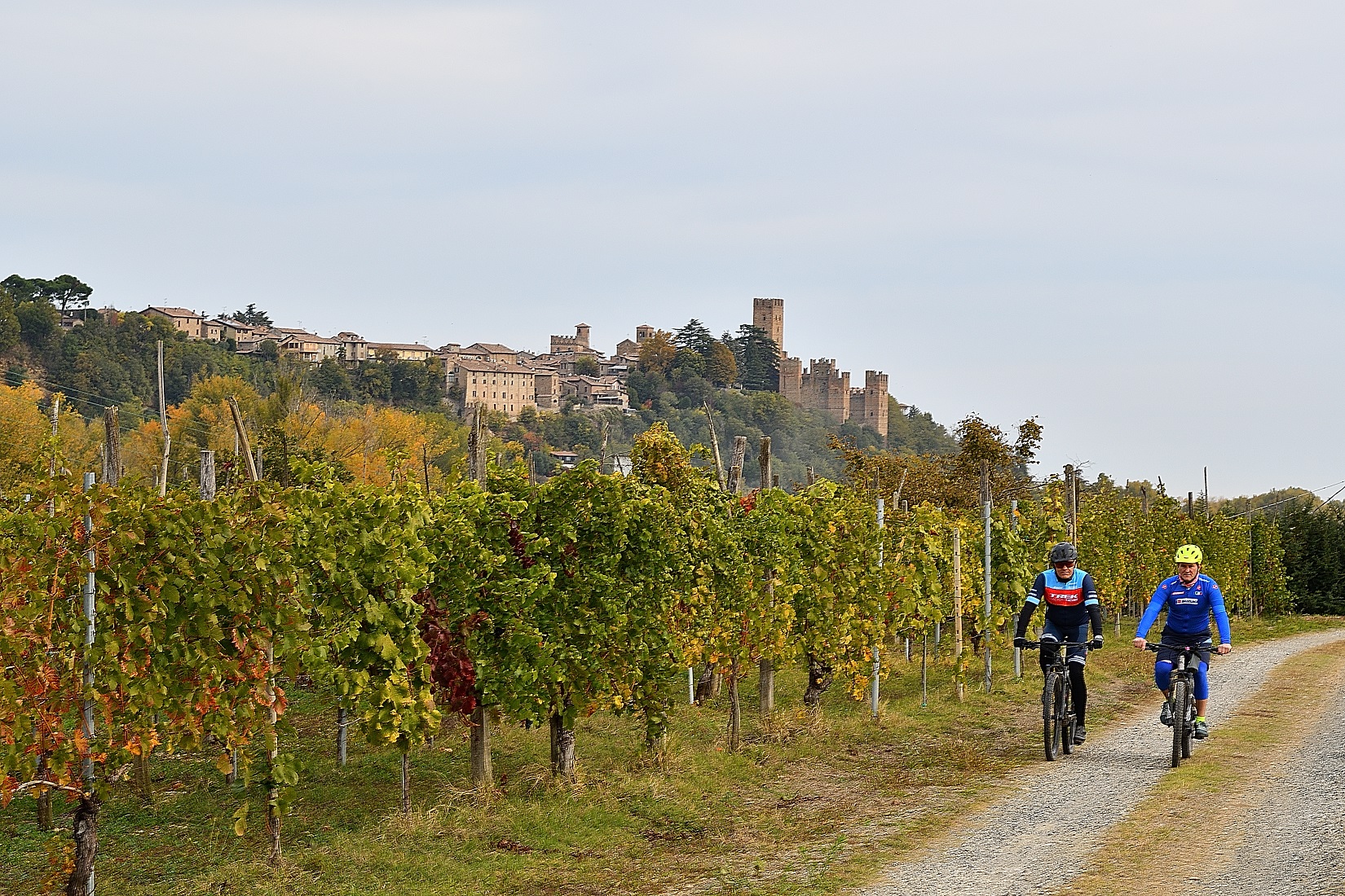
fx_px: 3642
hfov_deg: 20.9
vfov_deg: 14.0
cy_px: 448
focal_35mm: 98
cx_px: 672
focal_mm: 65
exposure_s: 1/125
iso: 100
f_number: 8
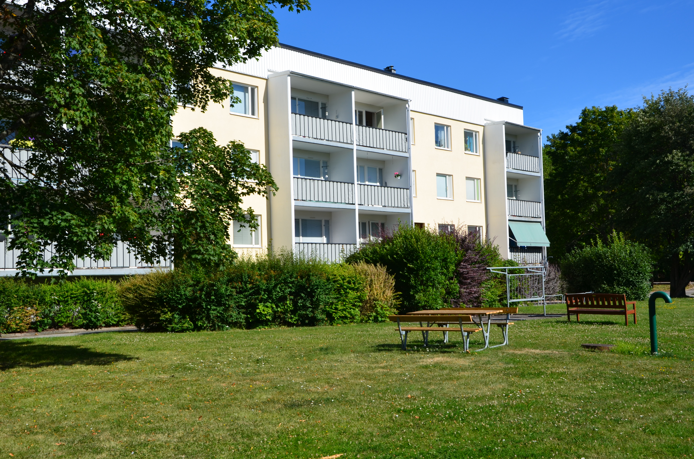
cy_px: 230
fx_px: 808
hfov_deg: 46.5
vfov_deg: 31.8
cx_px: 347
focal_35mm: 42
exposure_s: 1/160
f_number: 11
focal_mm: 28
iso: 100
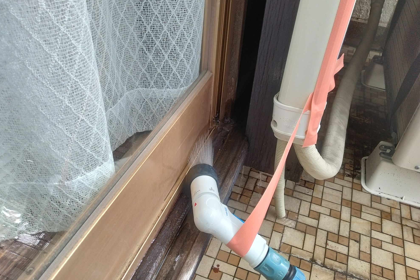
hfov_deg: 63.7
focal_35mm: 29
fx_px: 338
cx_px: 207
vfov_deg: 45.0
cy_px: 139
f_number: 1.8
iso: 100
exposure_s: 1/174
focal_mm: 3.61
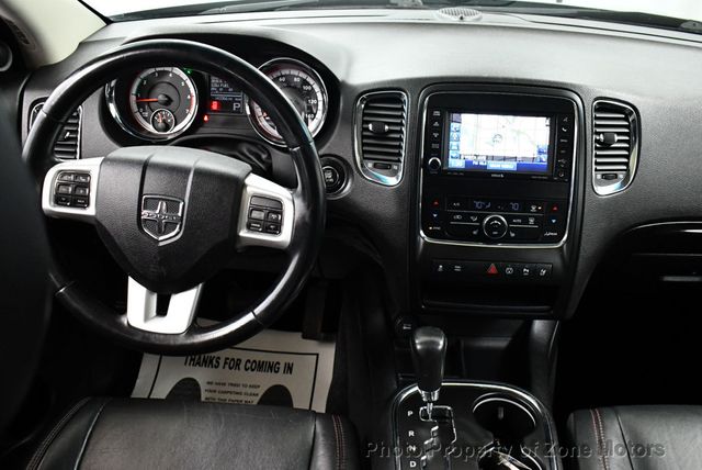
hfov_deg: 53.1
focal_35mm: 36
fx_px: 703
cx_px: 351
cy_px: 235
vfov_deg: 36.9
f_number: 3.5
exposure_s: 1/60
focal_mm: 18
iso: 3200
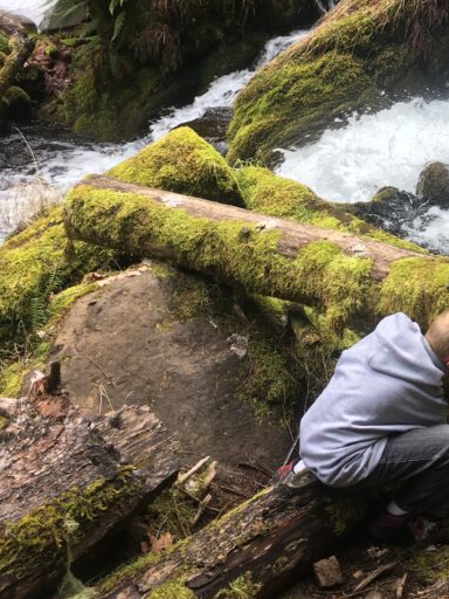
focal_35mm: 58
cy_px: 98
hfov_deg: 24.2
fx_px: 1003
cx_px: 441
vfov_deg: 32.1
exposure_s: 1/128
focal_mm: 4.15
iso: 25
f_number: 2.2
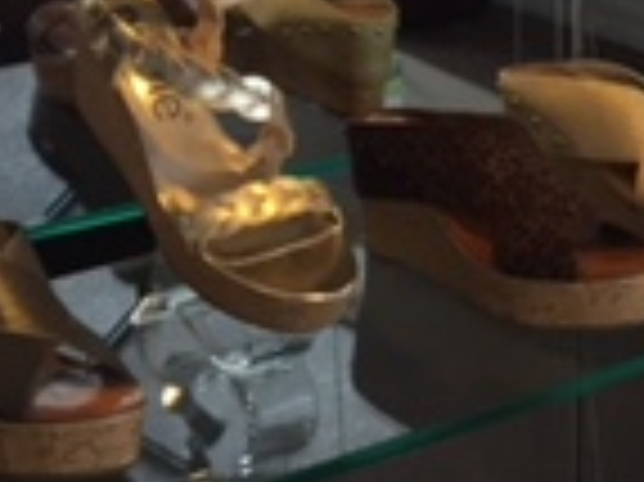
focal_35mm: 130
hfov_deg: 15.0
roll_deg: -0.4
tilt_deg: -2.8
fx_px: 2417
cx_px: 45
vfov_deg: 10.4
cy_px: -505
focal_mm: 4.15
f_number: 2.2
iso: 32
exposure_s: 1/30
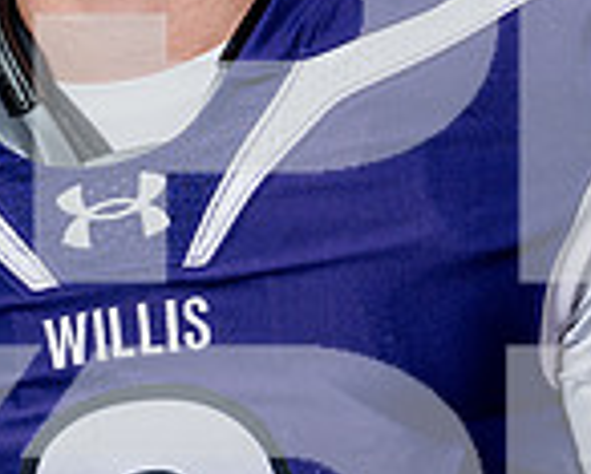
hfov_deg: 9.3
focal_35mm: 205
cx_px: -45
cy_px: 71
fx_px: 3588
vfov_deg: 7.5
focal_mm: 55
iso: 640
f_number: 8
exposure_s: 1/250
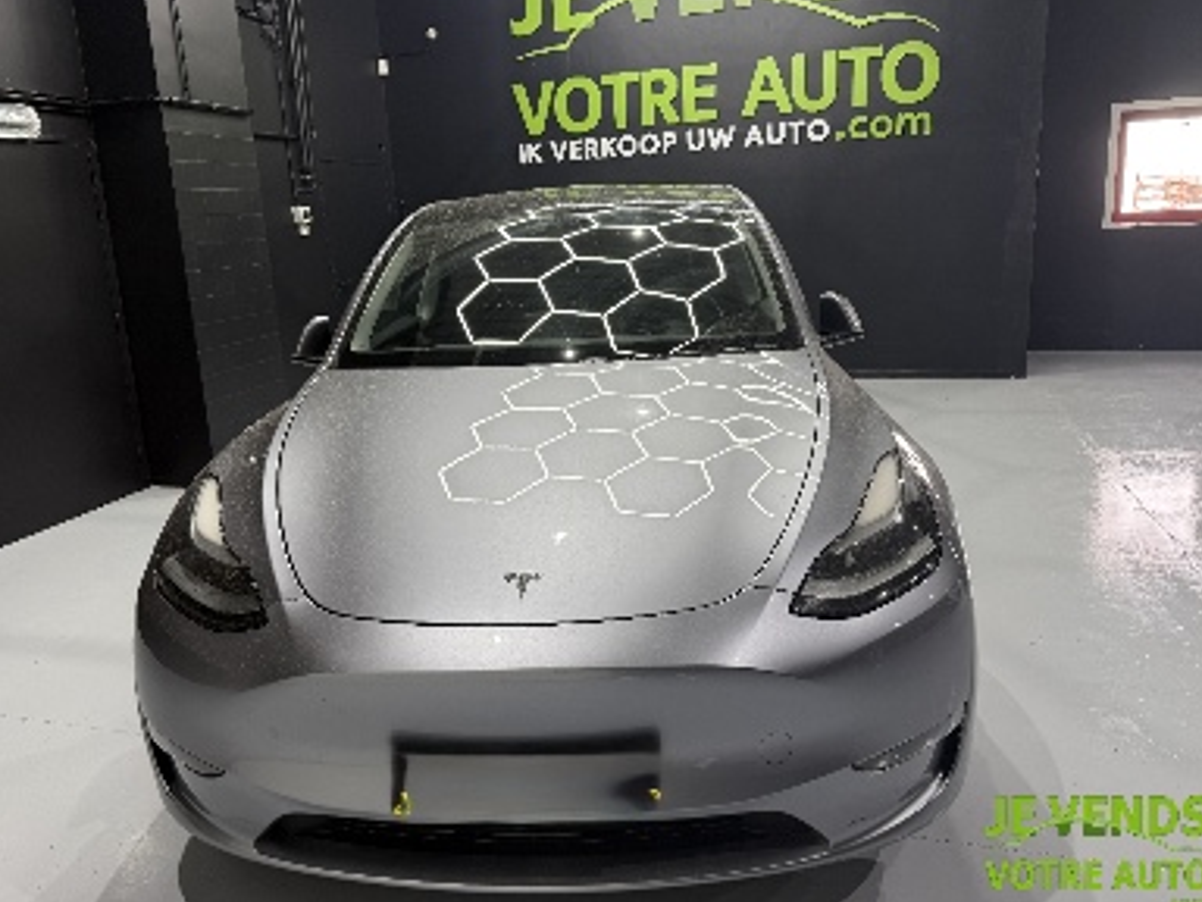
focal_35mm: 26
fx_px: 903
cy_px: 426
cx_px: 576
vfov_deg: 53.0
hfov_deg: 67.3
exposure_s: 1/100
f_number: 1.78
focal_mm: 6.76
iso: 100
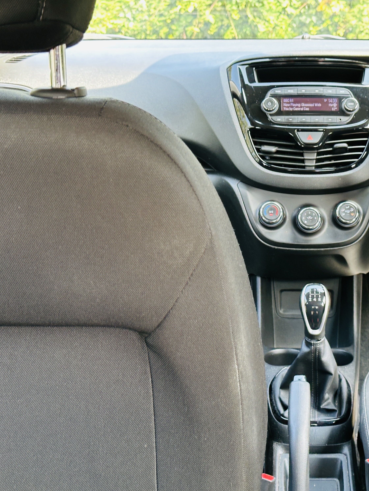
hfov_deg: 22.3
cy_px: 246
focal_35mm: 65
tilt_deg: -17.5
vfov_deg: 29.8
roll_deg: +2.0
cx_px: 290
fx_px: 924
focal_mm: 6.86
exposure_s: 1/60
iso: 100
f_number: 1.78
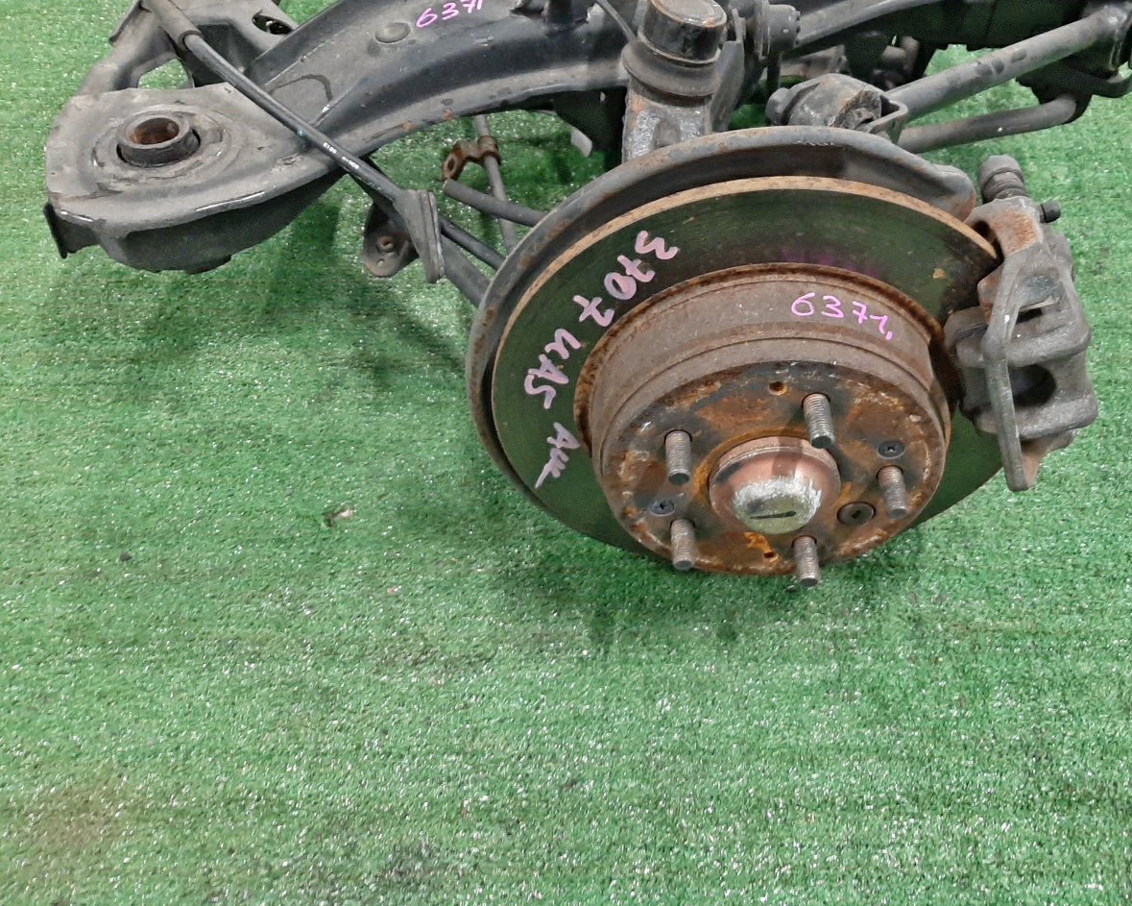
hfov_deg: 56.7
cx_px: 685
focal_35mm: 31
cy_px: 409
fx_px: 1039
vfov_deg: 47.0
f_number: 1.7
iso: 415
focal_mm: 3.93
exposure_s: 1/25
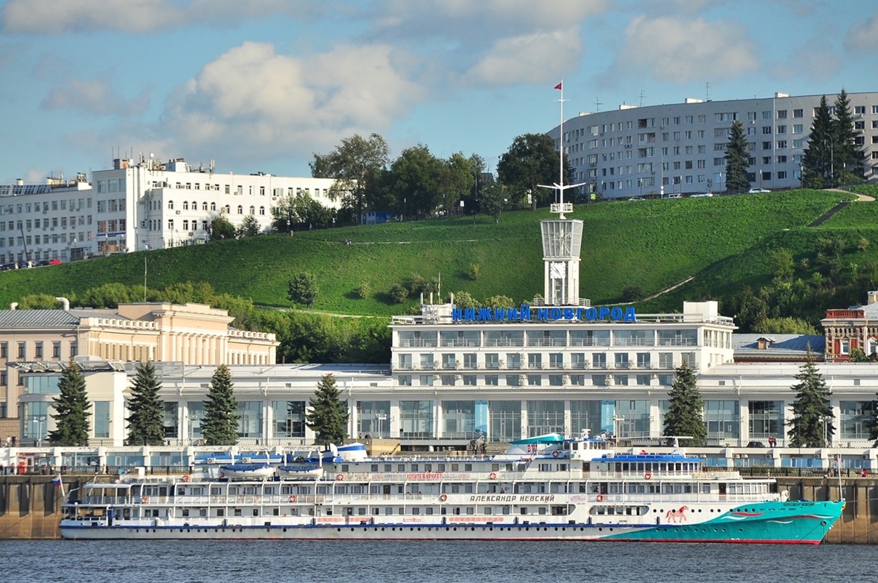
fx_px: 5712
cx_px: 449
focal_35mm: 235
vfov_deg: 5.8
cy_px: 324
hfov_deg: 8.8
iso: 200
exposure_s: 1/1000
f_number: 5.6
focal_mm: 135
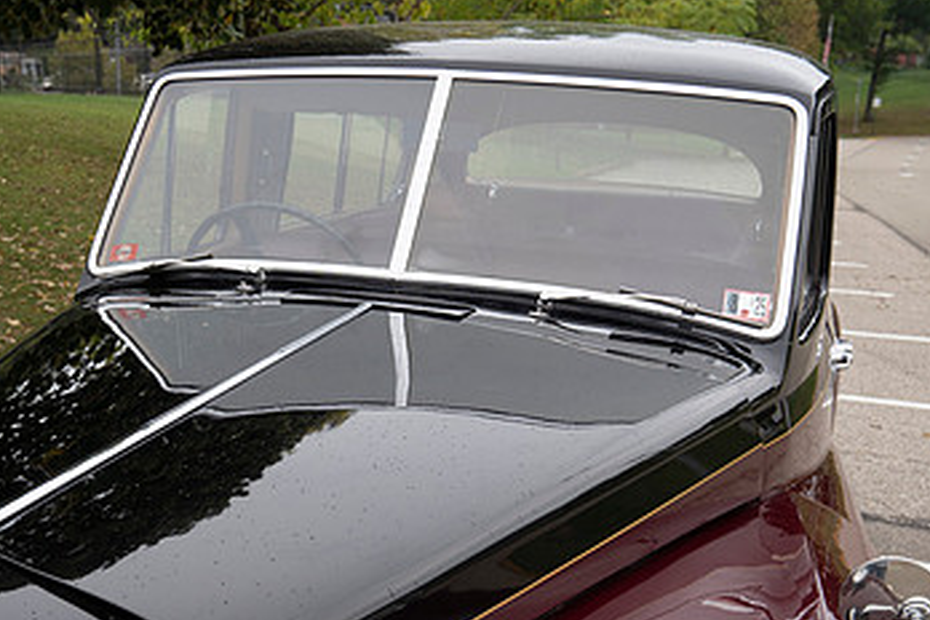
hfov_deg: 43.3
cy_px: 501
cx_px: 347
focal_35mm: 45
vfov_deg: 29.2
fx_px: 1162
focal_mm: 27
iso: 200
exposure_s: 1/320
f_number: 5.6
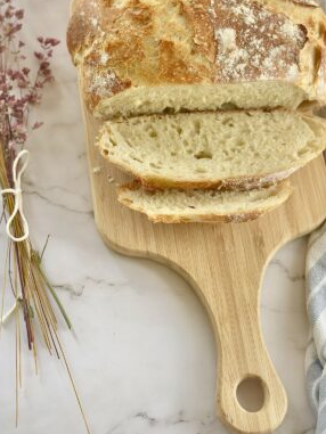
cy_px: 153
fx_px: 791
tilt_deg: -66.9
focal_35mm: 63
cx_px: 198
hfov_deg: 23.3
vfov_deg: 30.5
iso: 125
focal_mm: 6.86
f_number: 1.78
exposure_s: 1/118
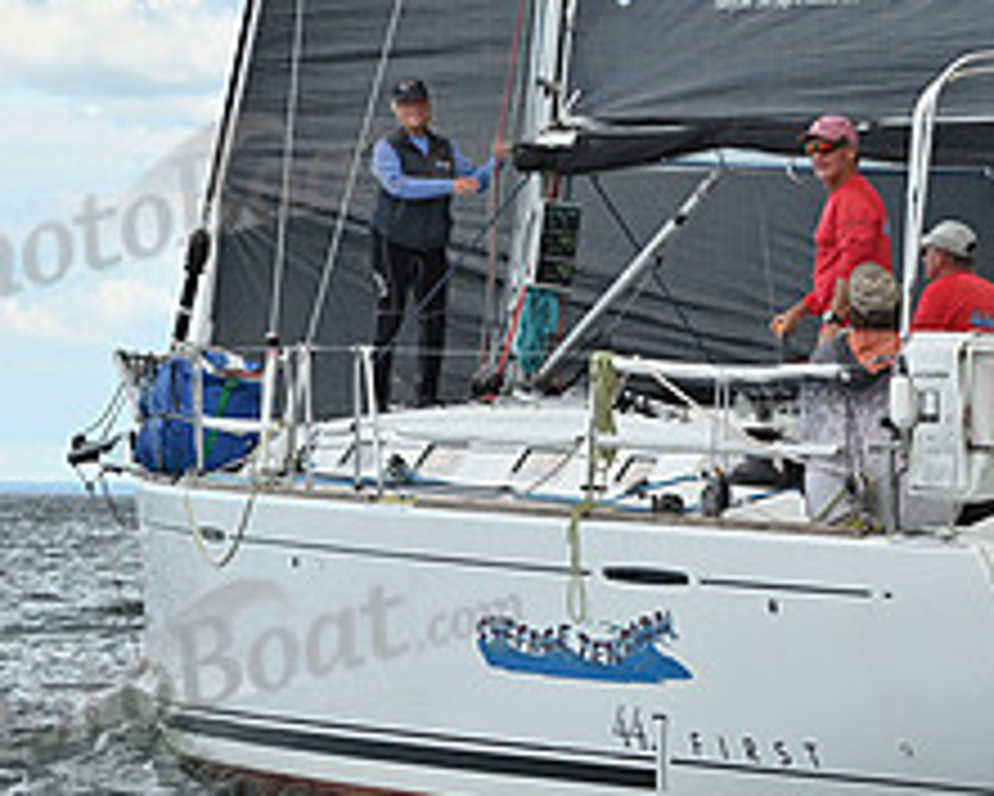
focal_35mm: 227
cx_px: 760
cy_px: 376
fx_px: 6681
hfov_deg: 8.5
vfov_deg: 6.8
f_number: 4.5
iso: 250
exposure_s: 1/640
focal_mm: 92
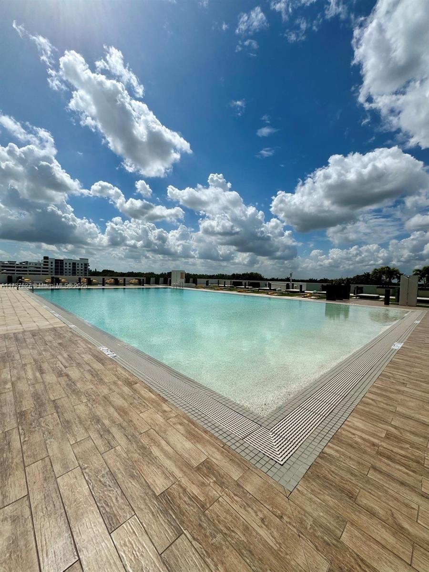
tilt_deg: -1.3
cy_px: 286
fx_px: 231
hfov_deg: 85.7
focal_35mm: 14
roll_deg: -2.0
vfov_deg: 102.1
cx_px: 214
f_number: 2.2
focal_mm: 2.22
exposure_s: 1/5650
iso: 32
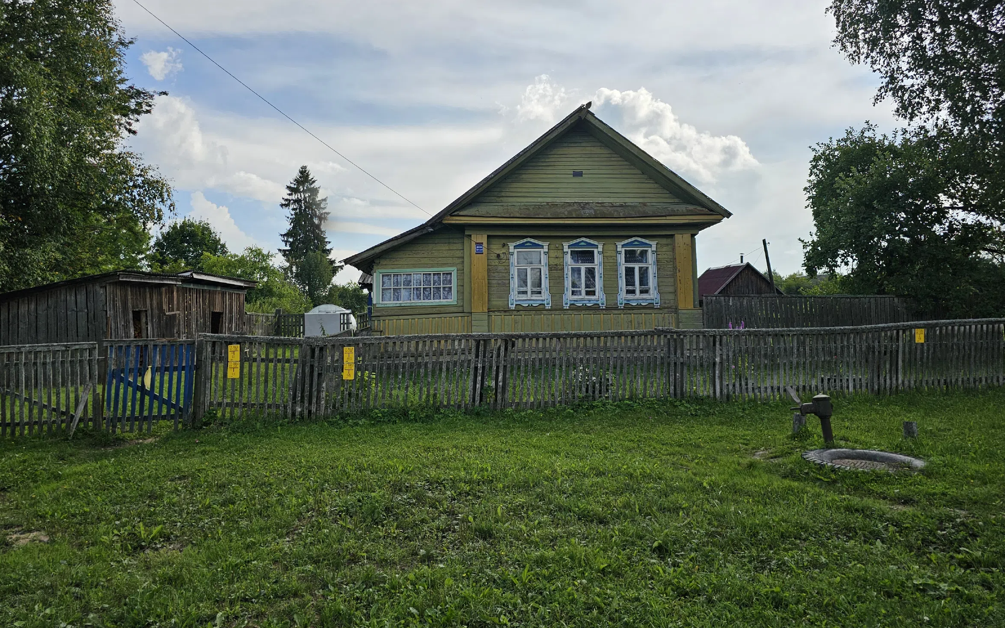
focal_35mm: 25
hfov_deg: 72.5
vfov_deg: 49.0
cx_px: 497
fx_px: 685
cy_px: 249
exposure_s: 1/720
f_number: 1.7
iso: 10
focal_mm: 6.3
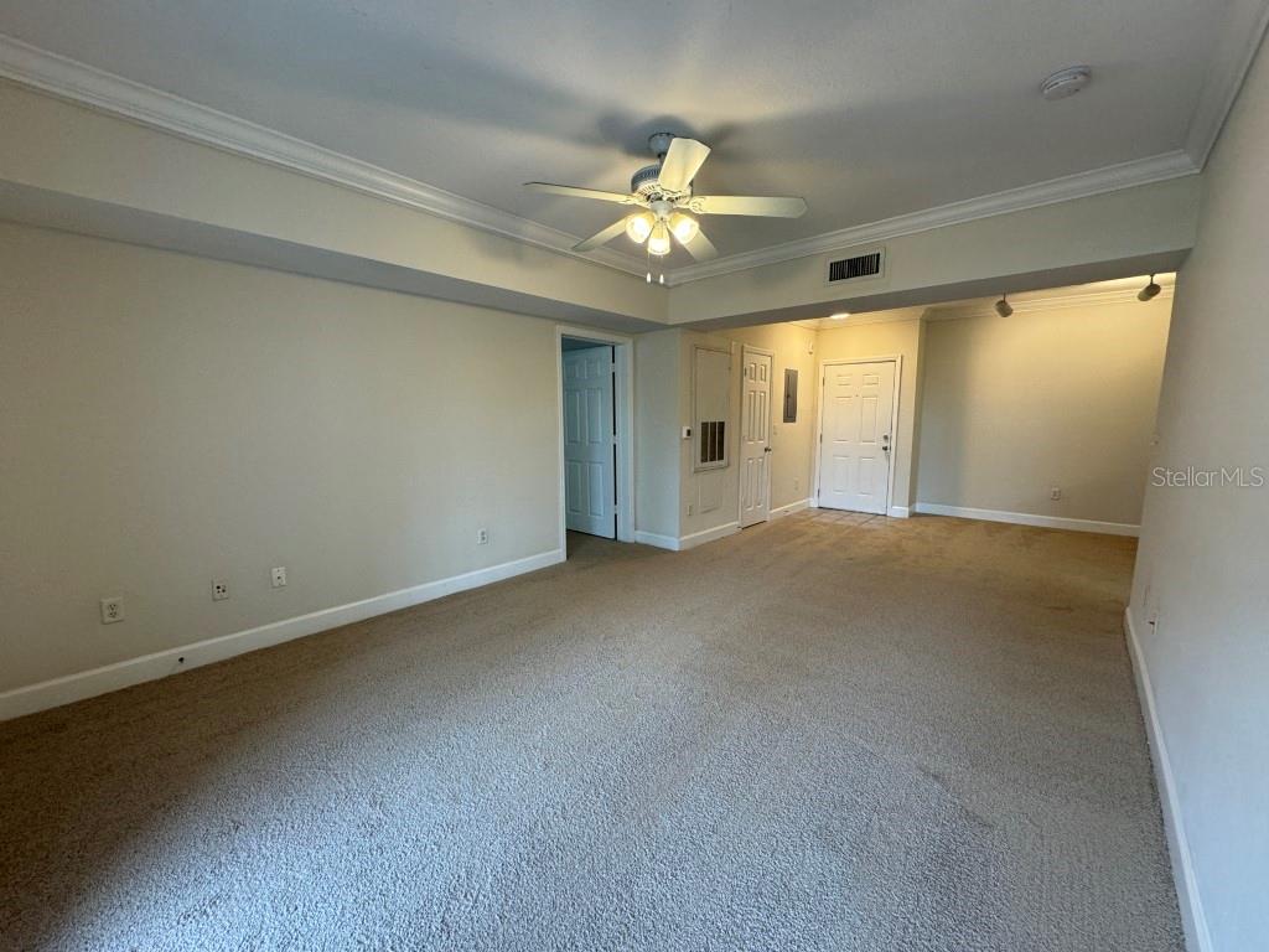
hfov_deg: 102.1
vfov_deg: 85.7
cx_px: 634
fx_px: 513
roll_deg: +0.1
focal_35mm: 14
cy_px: 476
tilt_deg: -7.4
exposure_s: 1/120
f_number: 2.2
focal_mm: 2.22
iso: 250
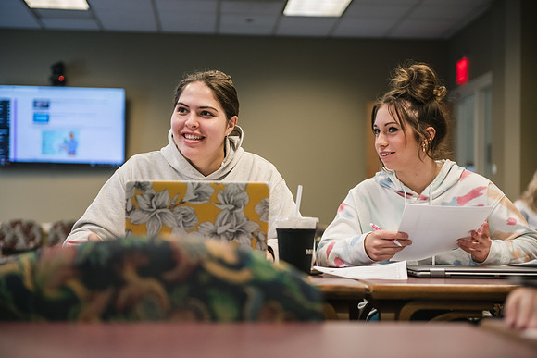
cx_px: 268
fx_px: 1044
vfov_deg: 19.5
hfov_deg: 28.8
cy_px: 179
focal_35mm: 70
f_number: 2.8
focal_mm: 70
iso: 1250
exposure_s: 1/200
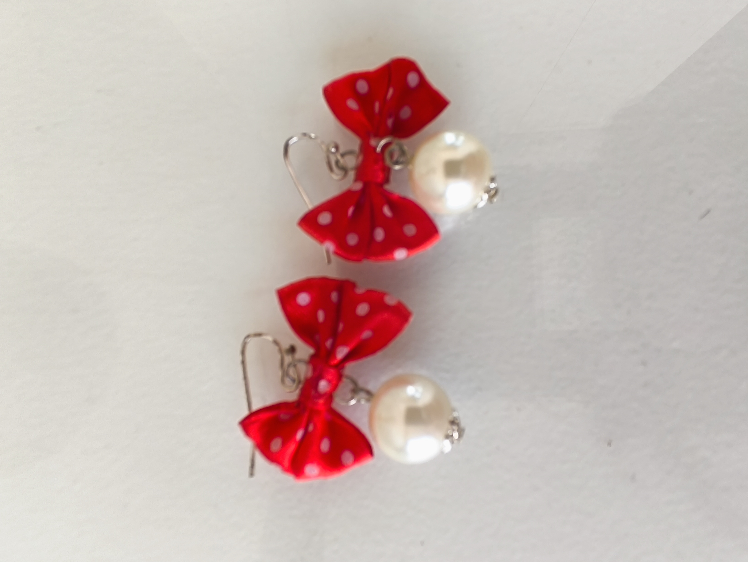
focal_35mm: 23
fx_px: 497
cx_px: 374
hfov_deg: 73.9
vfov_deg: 58.9
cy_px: 281
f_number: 2.2
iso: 50
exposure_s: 1/30
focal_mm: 1.65
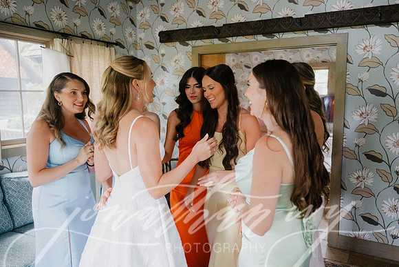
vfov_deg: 45.0
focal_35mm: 29
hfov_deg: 63.6
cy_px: 134
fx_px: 321
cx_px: 200
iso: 2800
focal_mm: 29
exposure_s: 1/200
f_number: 2.8
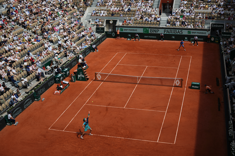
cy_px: 78
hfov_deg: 39.6
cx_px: 118
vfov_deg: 27.0
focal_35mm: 50
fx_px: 326
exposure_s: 1/8000
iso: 100
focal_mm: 50
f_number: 2
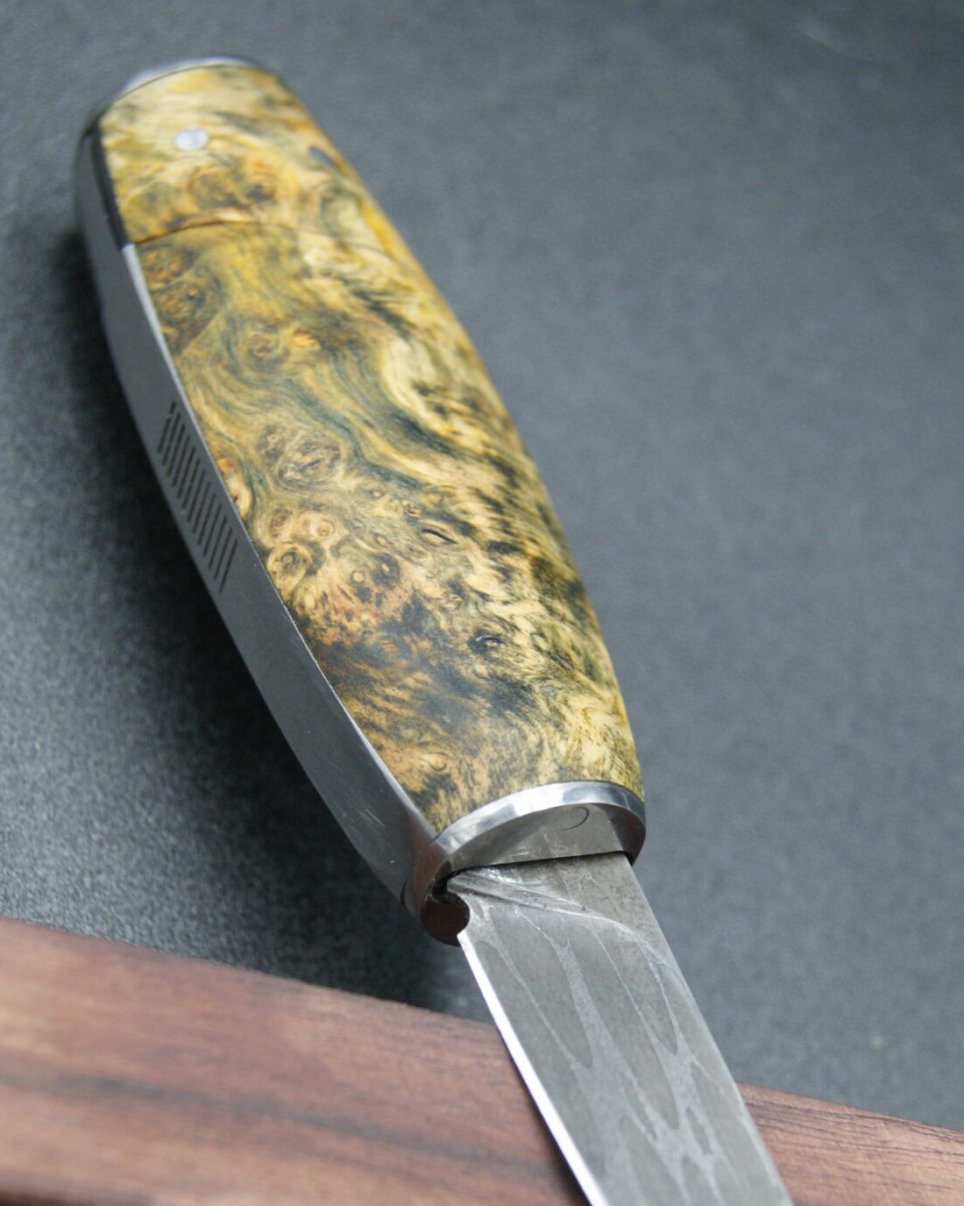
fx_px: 3277
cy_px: 823
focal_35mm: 92
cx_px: 519
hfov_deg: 16.7
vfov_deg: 20.8
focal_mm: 35
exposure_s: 1/60
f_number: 5
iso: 200
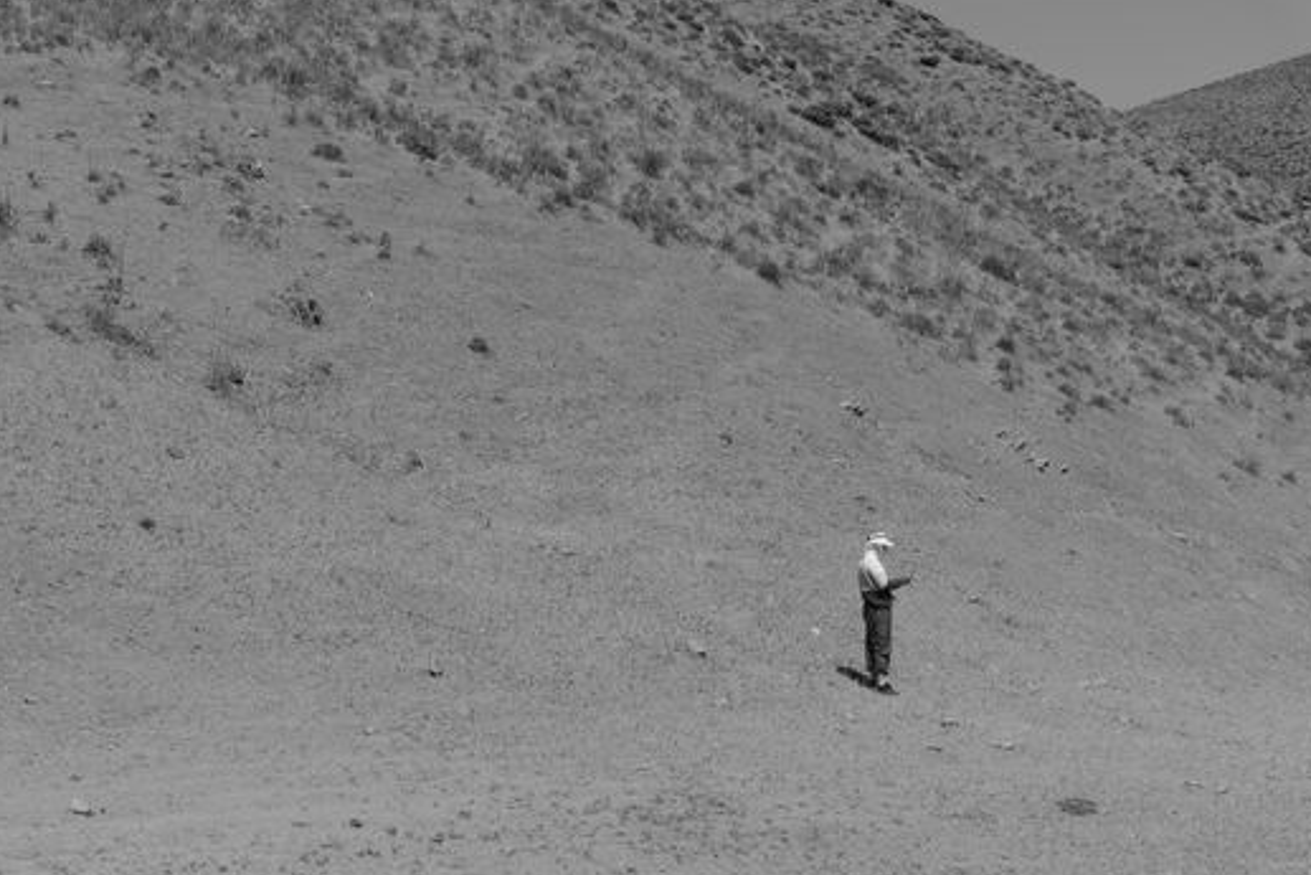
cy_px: 489
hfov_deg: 23.4
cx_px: 565
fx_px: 3169
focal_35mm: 87
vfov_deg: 15.7
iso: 160
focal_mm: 50
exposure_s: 1/1000
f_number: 6.4
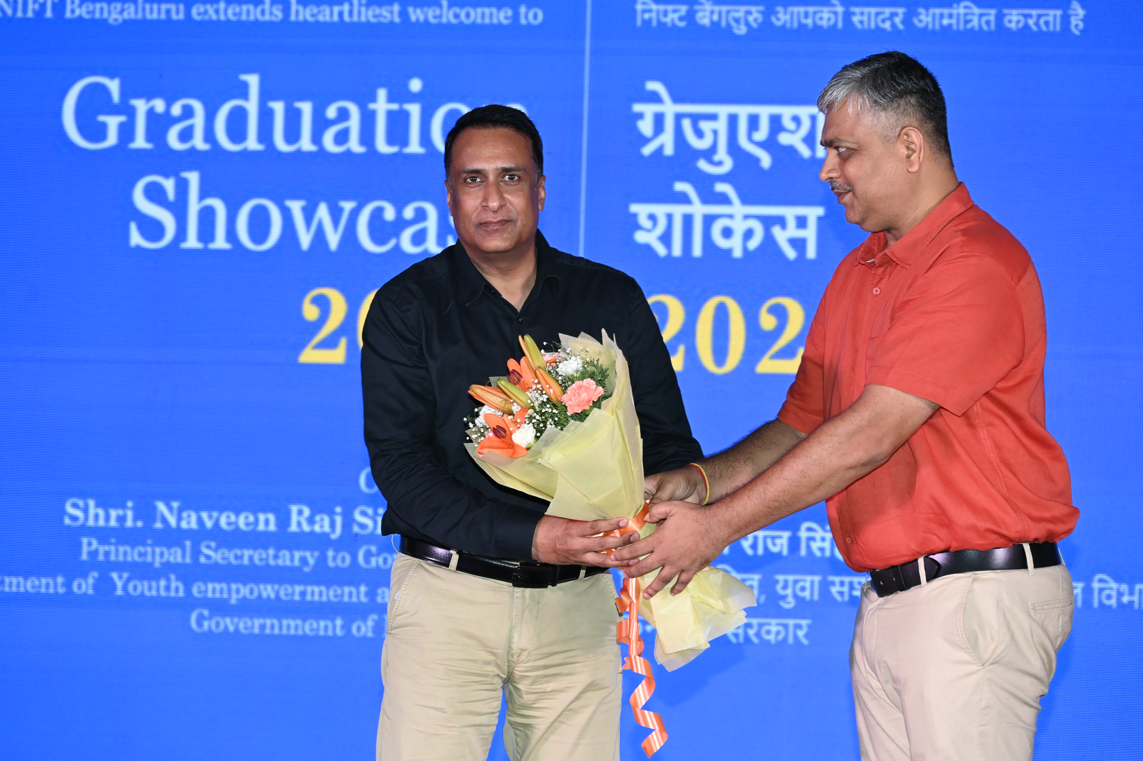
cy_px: 380
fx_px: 3490
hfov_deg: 18.6
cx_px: 572
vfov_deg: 12.4
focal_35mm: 110
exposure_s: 1/200
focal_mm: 110
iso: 2500
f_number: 5
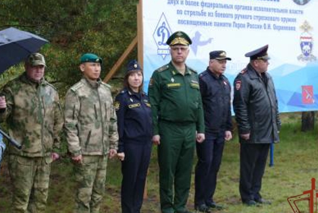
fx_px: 849
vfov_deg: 14.3
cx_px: 107
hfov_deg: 21.1
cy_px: 90
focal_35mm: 96
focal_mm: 22.58
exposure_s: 1/100
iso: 125
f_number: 3.5
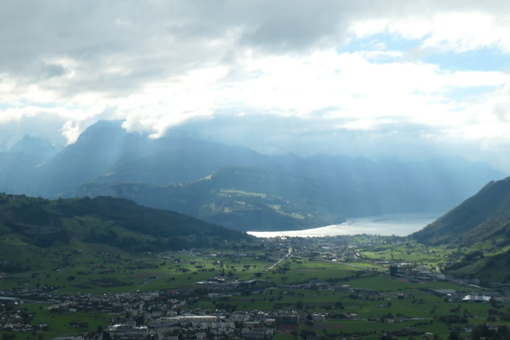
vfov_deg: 25.5
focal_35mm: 53
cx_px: 311
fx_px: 751
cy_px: 196
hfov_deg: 37.3
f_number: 6.3
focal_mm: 8.8
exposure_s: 1/800
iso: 200
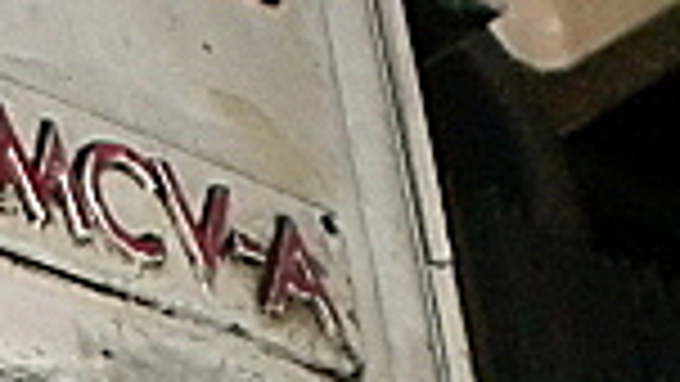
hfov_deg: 12.5
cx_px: -374
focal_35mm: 162
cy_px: 1038
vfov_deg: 6.9
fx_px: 2922
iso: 400
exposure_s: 1/40
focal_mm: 6.3
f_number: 3.1
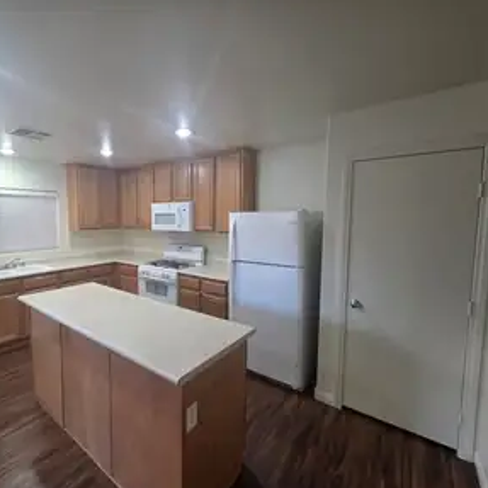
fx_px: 255
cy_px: 241
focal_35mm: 16
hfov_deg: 86.4
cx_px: 196
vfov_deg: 87.4
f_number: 1.9
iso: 200
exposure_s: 1/60
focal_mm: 2.2
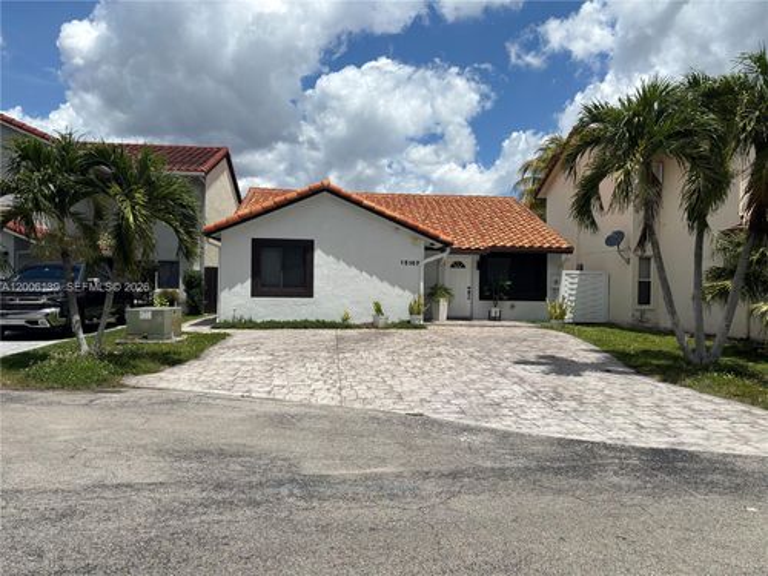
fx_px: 577
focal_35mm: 26
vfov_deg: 53.1
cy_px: 288
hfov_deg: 67.3
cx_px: 384
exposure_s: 1/6329
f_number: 1.6
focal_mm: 5.96
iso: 50
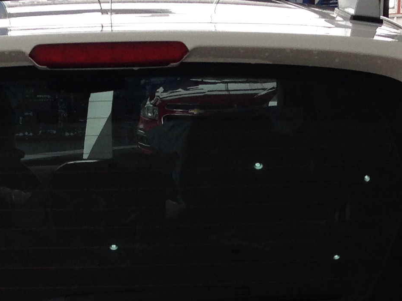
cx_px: 73
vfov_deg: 12.4
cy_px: 400
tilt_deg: -15.1
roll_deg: +1.1
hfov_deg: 17.0
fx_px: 1335
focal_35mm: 115
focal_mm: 4.12
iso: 80
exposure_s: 1/120
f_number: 2.4
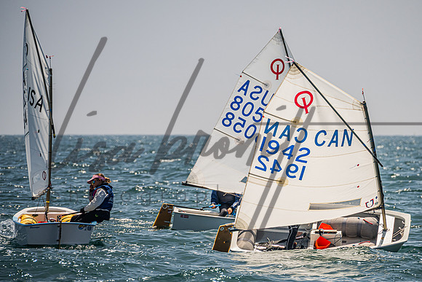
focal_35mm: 394
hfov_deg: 5.2
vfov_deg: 3.5
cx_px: 263
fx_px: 4623
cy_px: 158
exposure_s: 1/1600
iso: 250
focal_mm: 310
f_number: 8
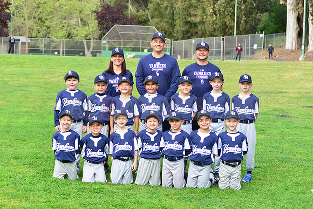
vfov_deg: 17.1
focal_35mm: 80
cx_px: 156
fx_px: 696
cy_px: 104
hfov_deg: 25.4
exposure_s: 1/200
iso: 320
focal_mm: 80
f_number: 5.6
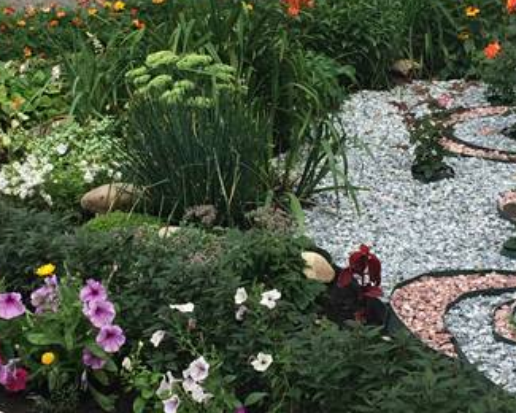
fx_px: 1329
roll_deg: +3.1
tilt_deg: -13.7
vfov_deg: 17.6
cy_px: 172
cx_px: 184
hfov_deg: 21.9
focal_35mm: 87
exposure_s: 1/1140
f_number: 2.2
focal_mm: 4.15
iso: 32
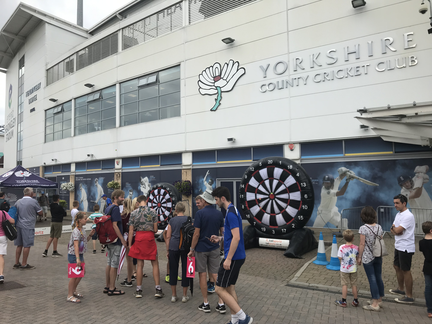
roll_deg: +0.8
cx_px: 216
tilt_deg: +6.5
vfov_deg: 49.7
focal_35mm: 28
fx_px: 349
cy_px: 162
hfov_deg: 63.4
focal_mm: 3.99
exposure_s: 1/812
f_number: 1.8
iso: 20
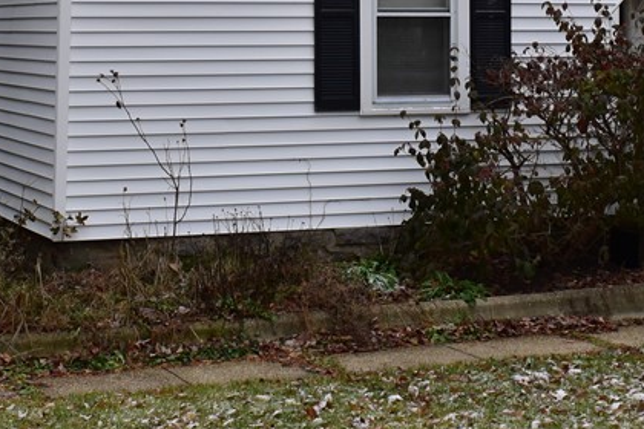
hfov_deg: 21.9
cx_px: 301
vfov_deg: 14.3
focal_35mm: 93
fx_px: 1664
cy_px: -61
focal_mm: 24
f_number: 9
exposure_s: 1/100
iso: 400
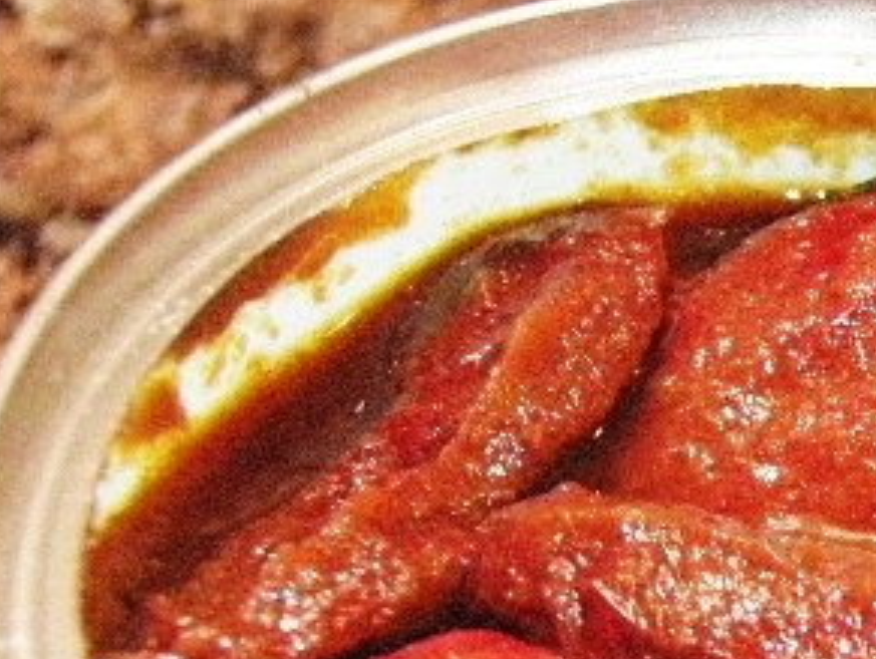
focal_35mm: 112
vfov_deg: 13.1
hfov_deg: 17.3
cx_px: 798
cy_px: 626
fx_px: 2838
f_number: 4
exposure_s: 1/40
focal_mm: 9.13
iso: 1000
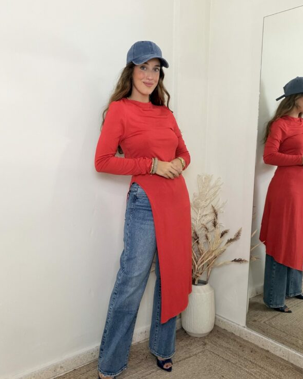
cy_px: 205
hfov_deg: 45.8
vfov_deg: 55.6
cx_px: 154
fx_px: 359
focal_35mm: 32
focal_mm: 2.71
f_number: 1.9
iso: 160
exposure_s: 1/60
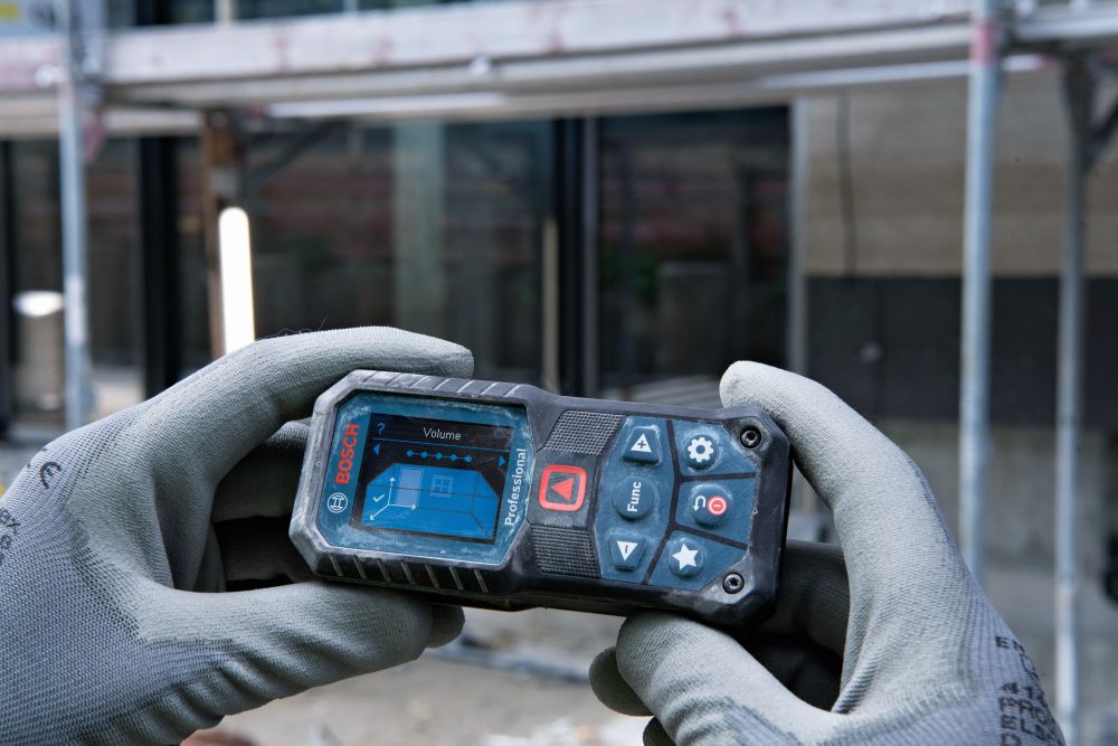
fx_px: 1801
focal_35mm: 58
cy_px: 373
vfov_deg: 23.4
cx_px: 559
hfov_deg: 34.5
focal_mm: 58
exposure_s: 1/125
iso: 1600
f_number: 16
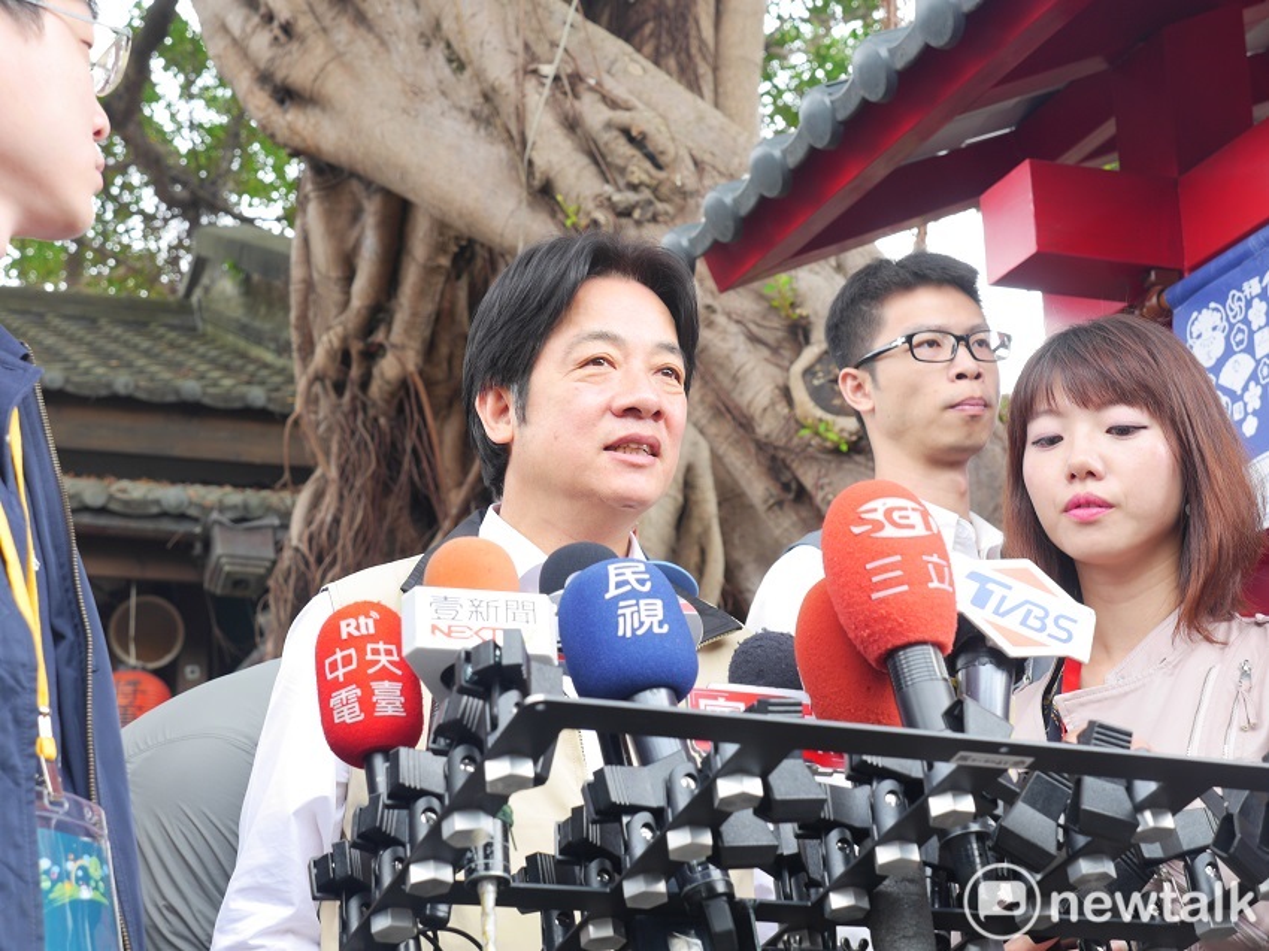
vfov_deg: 21.0
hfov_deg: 27.8
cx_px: 634
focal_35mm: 70
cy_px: 476
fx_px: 2565
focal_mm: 35
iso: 200
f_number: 5
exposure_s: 1/50
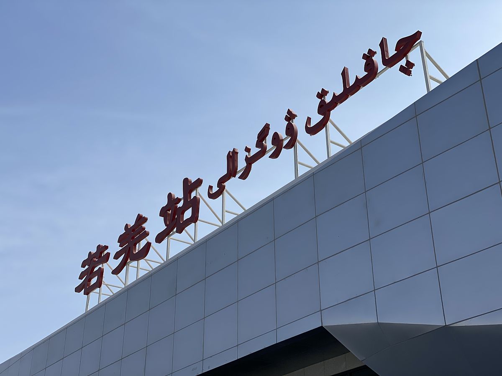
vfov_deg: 28.0
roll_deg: -0.1
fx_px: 754
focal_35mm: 52
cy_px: 188
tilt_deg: +29.0
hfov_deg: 36.8
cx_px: 251
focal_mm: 6
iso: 20
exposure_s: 1/1996
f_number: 2
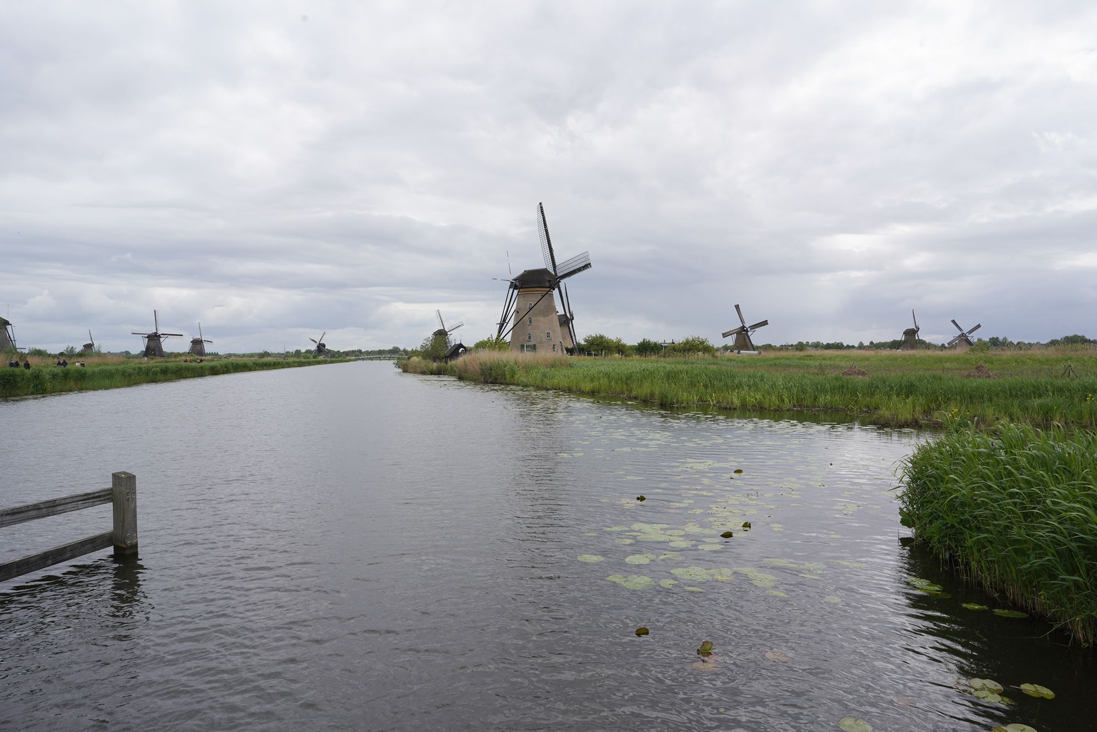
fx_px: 731
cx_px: 548
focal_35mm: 24
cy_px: 366
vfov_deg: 53.1
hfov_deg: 73.7
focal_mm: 24
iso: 100
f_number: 14
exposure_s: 1/100
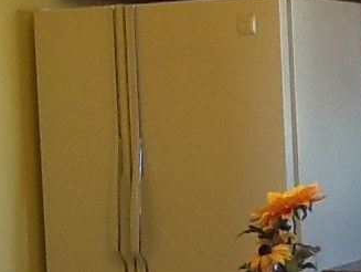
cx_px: 475
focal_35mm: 129
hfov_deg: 14.6
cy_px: 207
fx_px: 1347
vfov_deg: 11.5
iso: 64
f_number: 2.4
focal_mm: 2.03
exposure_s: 1/30
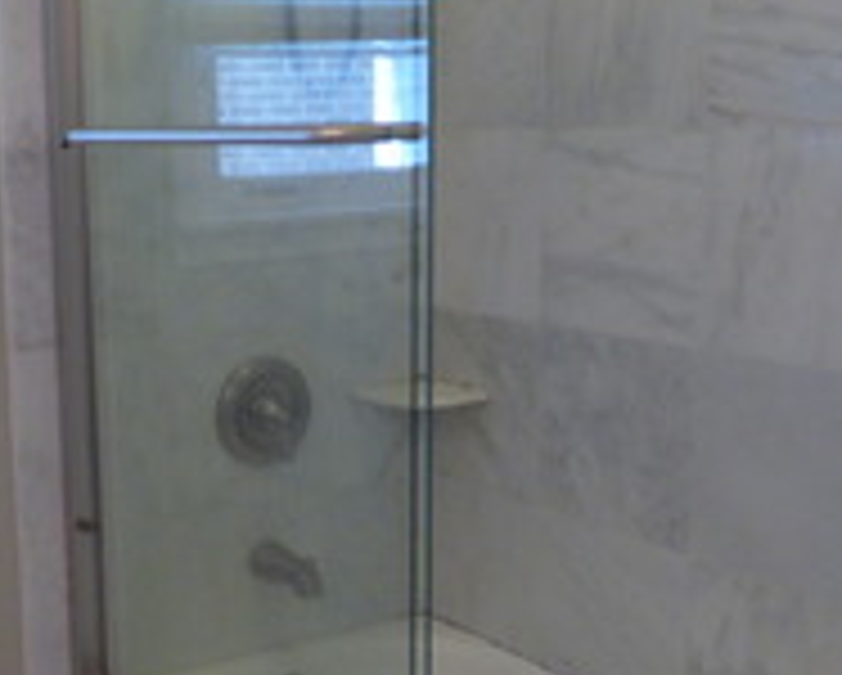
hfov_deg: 36.2
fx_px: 1247
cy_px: 369
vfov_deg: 30.3
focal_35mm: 50
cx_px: 180
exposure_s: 1/60
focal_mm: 3.58
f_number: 2.8
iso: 320
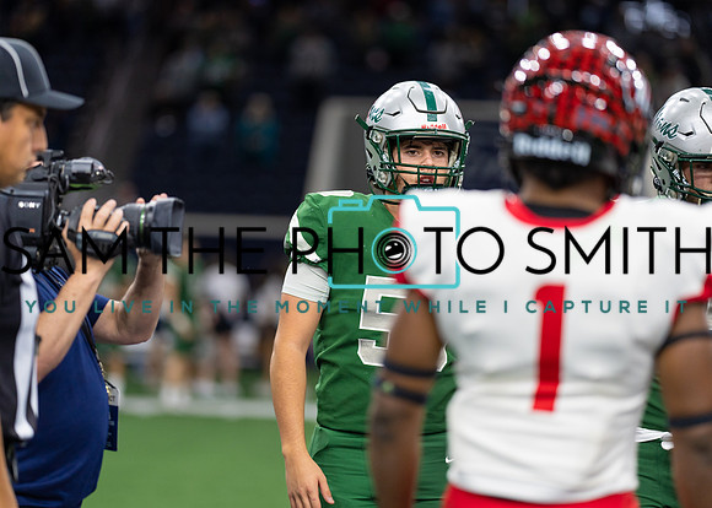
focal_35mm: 141
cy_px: 254
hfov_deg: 14.2
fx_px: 2860
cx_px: 356
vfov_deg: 10.2
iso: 1000
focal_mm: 135
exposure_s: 1/1000
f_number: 1.8
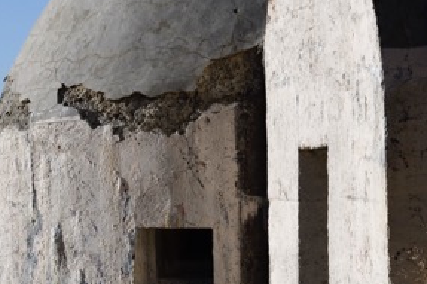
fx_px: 2537
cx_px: 37
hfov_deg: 9.6
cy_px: 83
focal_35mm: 214
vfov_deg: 6.4
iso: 160
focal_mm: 48
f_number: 9
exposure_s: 1/400
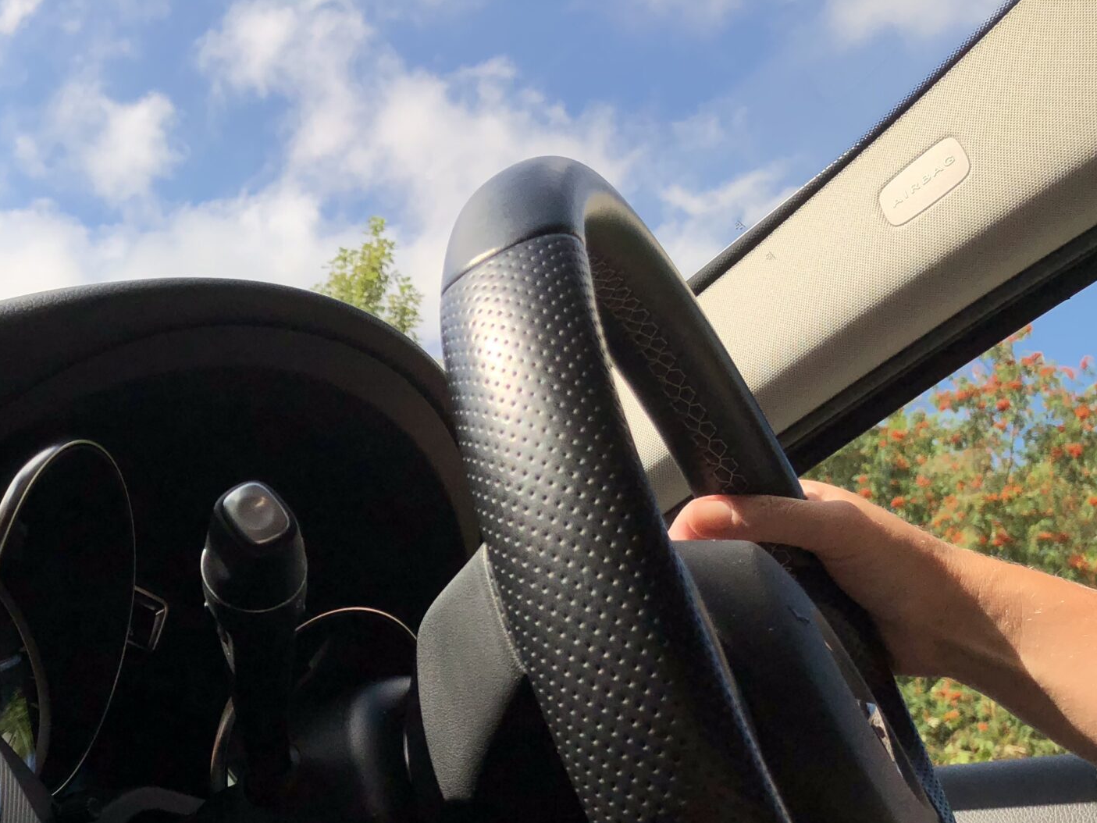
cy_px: 746
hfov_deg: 36.1
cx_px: 198
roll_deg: -13.8
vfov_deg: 27.5
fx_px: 1616
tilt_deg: +3.5
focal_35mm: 51
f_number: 1.8
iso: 20
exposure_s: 1/2525
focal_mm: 3.99
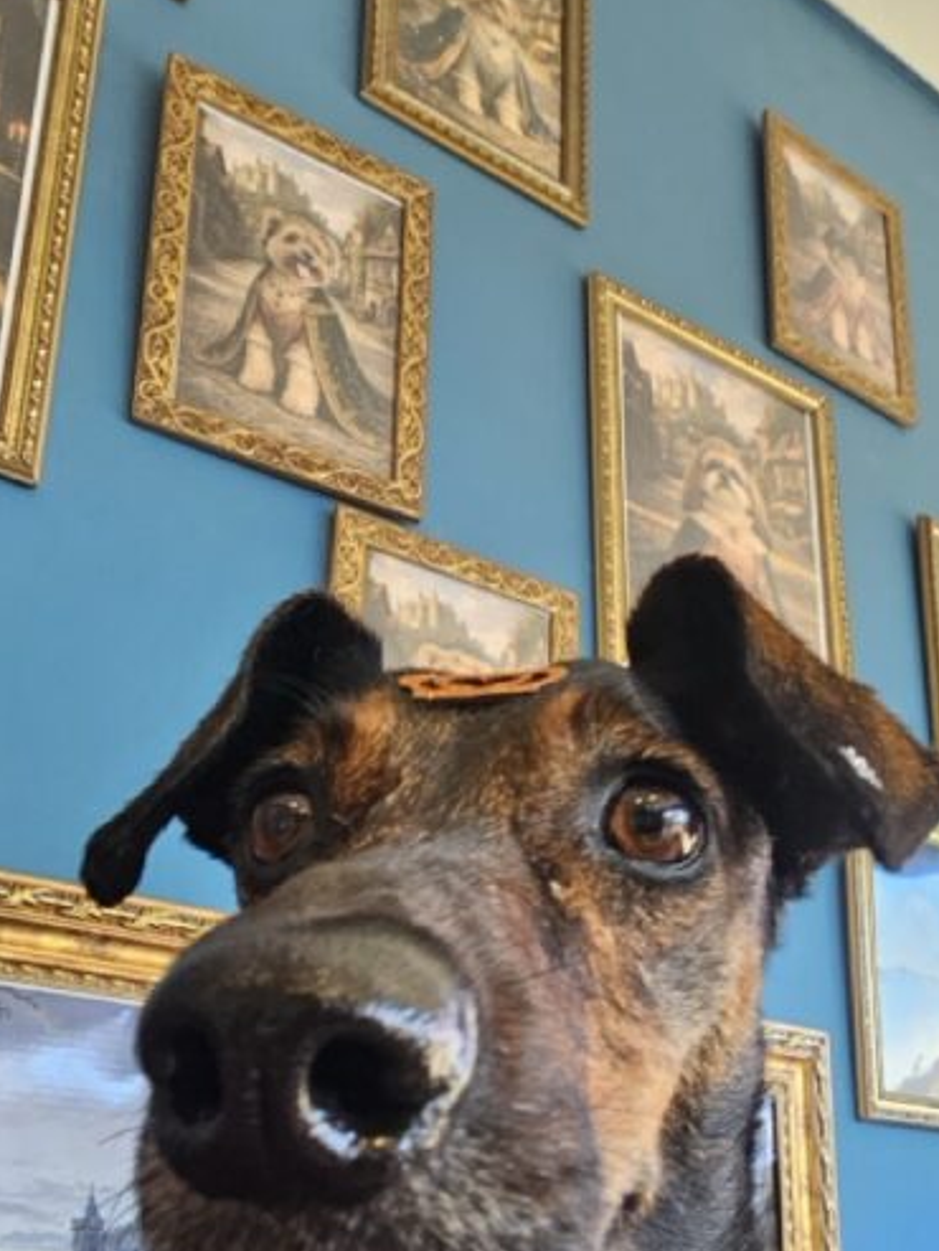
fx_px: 976
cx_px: 439
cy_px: 1028
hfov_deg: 51.3
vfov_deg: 59.4
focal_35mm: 27
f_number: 2.2
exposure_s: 1/66.3
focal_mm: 2.2
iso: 80
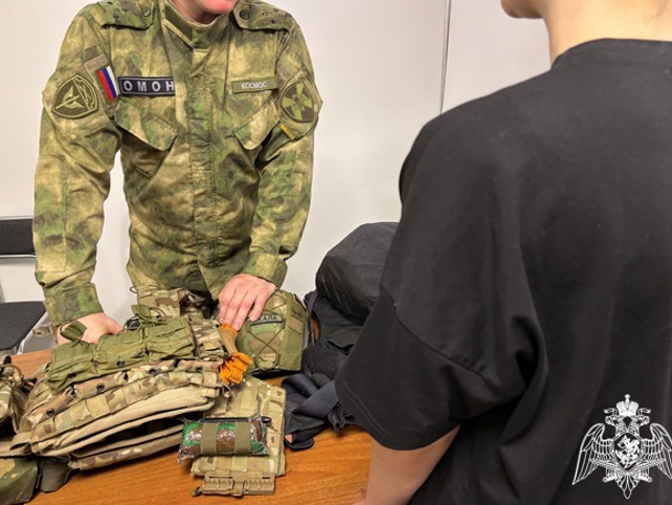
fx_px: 524
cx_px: 342
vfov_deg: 51.4
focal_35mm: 27
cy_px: 245
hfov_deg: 65.3
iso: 125
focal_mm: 5.96
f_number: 1.6
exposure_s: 1/50
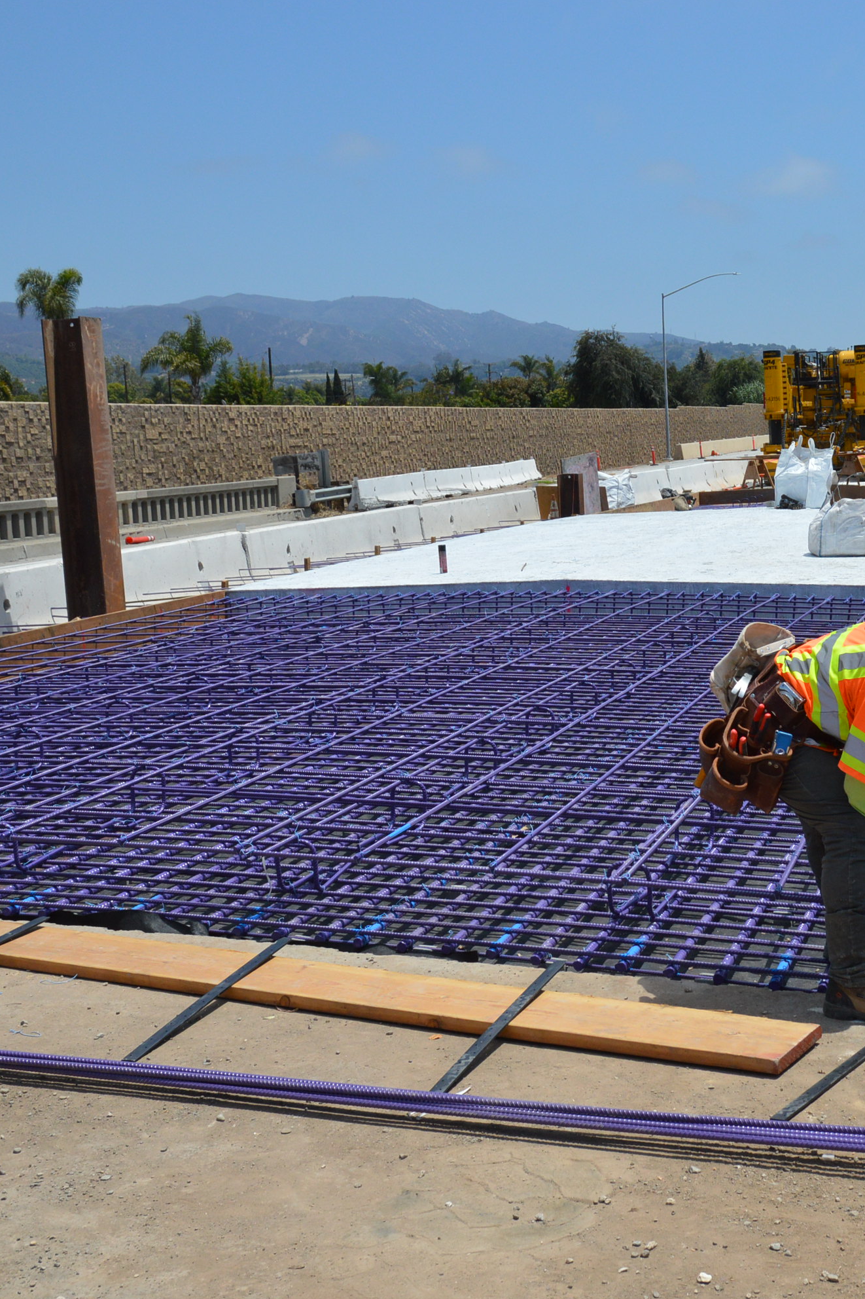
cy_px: 651
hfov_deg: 26.3
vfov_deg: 39.6
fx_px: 1803
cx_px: 748
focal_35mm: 50
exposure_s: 1/2000
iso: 400
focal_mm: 22
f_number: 7.1
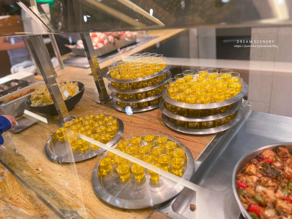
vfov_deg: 53.1
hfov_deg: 67.3
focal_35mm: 26
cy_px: 110
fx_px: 219
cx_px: 146
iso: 125
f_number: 1.5
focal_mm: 5.7
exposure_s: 1/60
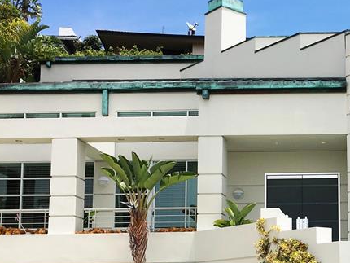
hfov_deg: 26.8
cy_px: 205
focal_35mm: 69
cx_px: 342
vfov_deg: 21.1
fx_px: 698
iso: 25
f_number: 2.2
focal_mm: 4.15
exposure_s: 1/2137
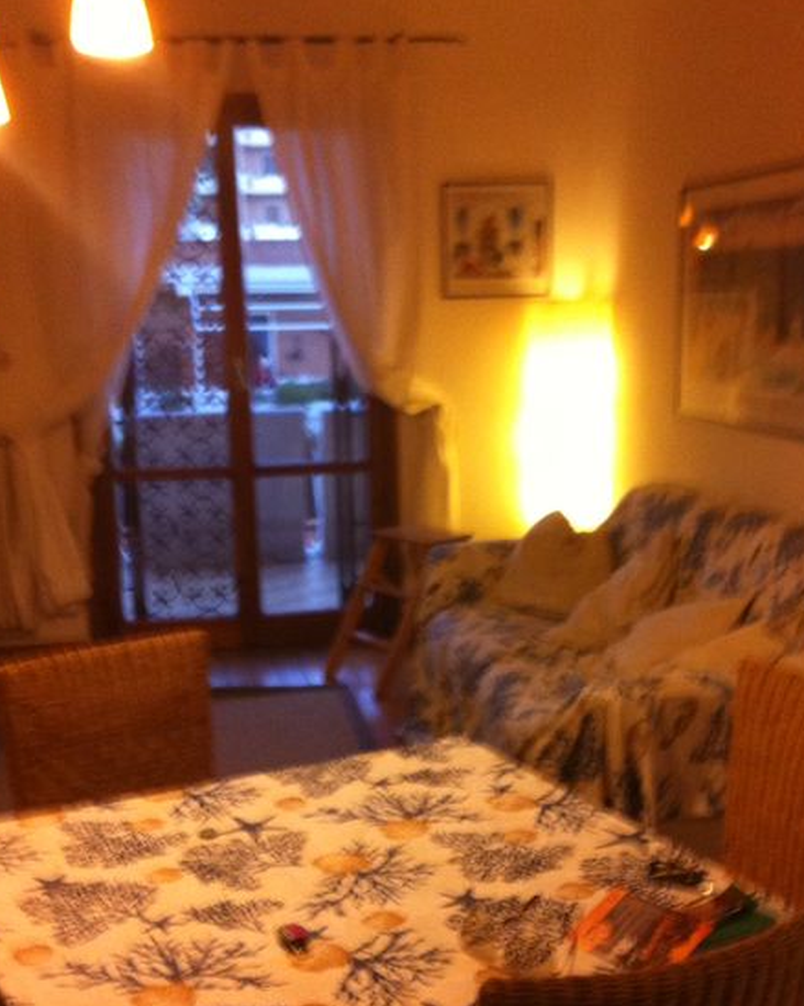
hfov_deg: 30.2
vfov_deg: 37.3
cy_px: 572
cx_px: 409
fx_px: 1488
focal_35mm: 50
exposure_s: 1/15
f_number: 2.8
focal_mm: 3.85
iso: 250
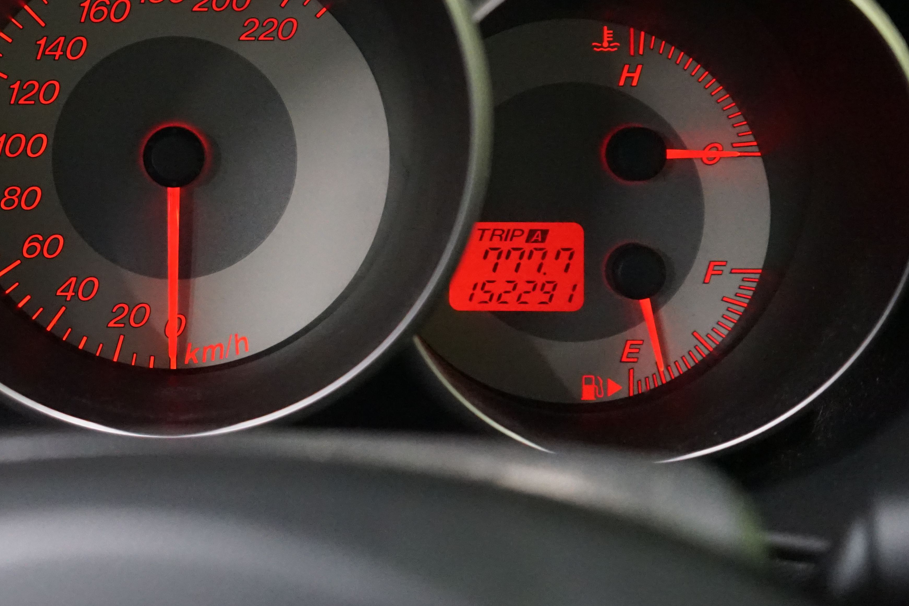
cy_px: 128
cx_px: 169
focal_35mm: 74
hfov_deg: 26.8
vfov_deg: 18.3
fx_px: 1868
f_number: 4.5
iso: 6400
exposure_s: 1/40
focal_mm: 43
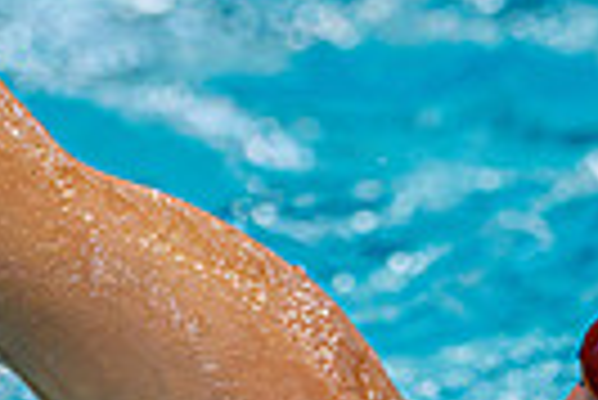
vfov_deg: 2.1
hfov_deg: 3.1
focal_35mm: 661
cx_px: 350
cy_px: 447
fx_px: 10992
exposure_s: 1/1000
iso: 3200
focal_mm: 125
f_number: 2.8
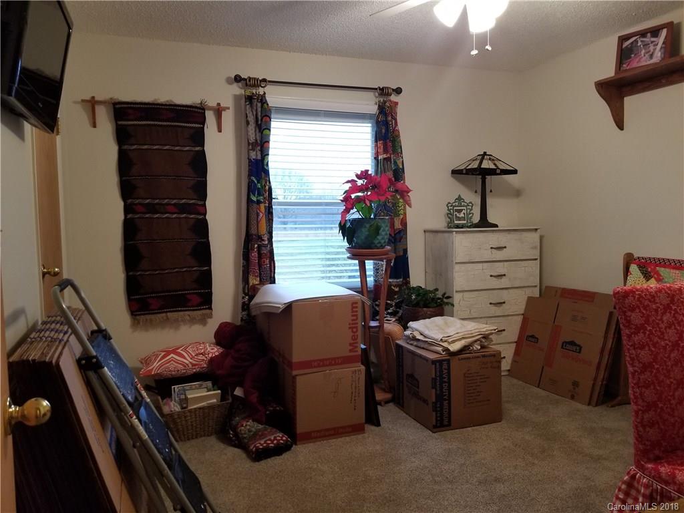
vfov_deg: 53.1
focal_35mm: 26
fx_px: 514
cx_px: 342
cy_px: 256
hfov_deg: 67.3
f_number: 1.7
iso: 160
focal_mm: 4.25
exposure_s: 1/30
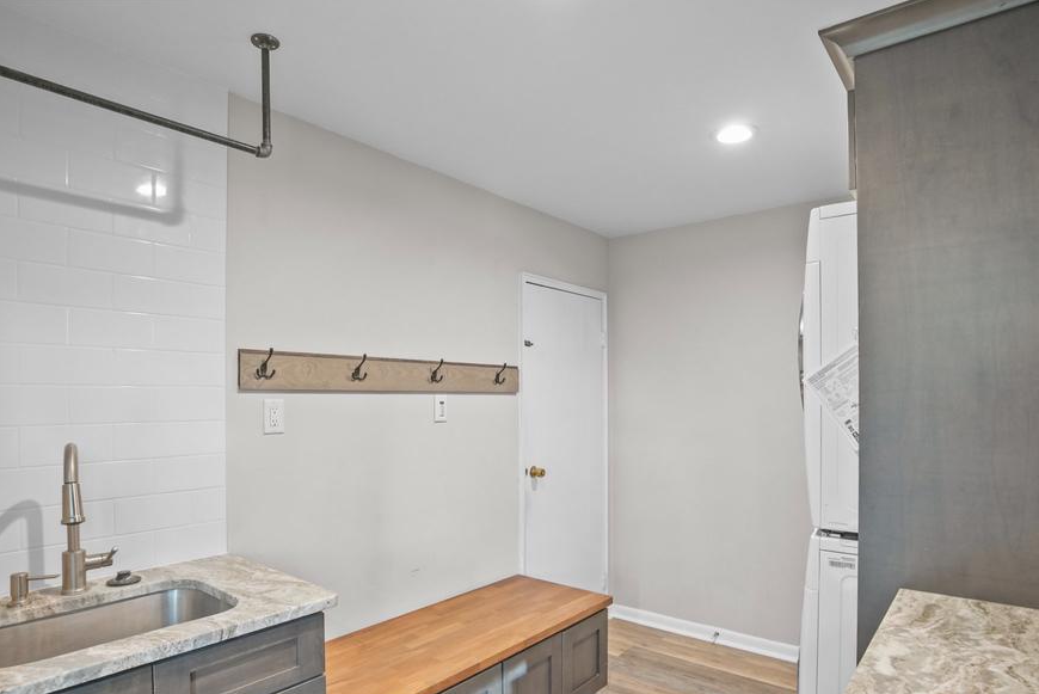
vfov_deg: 61.6
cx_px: 514
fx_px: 577
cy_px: 406
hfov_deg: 83.9
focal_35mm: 20
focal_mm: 17
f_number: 7.1
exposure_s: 1/5
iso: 3200
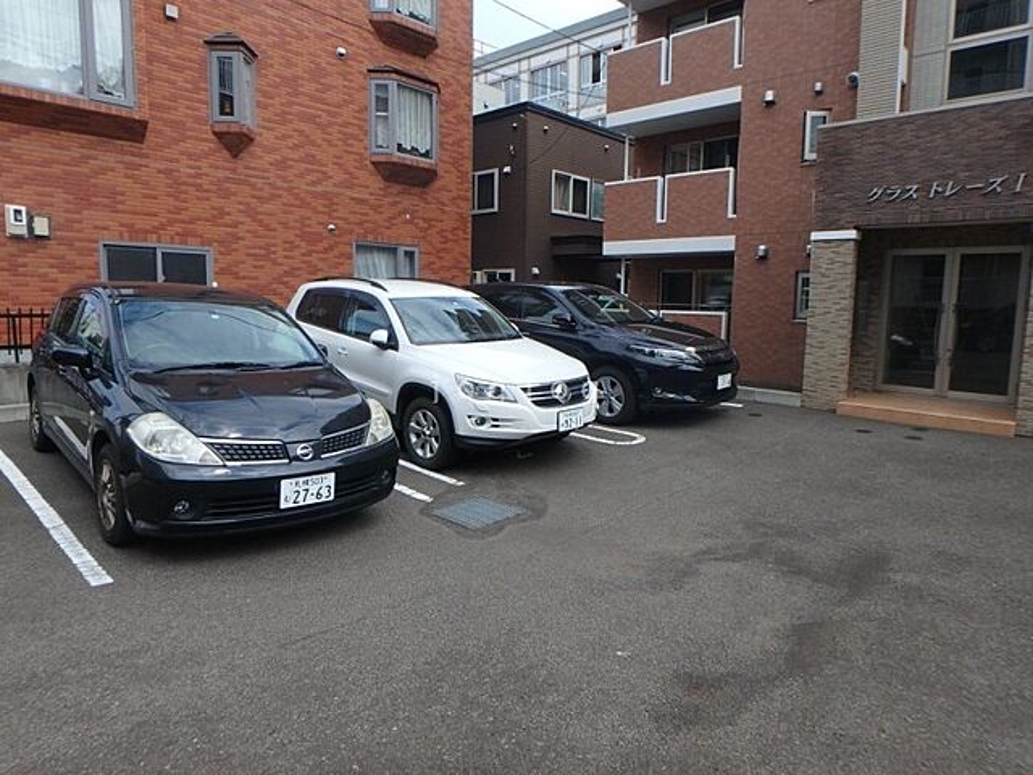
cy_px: 388
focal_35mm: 21
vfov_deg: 63.4
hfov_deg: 79.0
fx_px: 627
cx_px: 516
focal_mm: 3.7
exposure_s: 1/800
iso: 125
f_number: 3.5
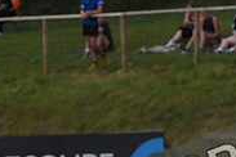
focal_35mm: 1270
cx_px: 174
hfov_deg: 1.6
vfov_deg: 1.1
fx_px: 8325
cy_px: 221
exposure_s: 1/1000
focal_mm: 400
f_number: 8
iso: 1250
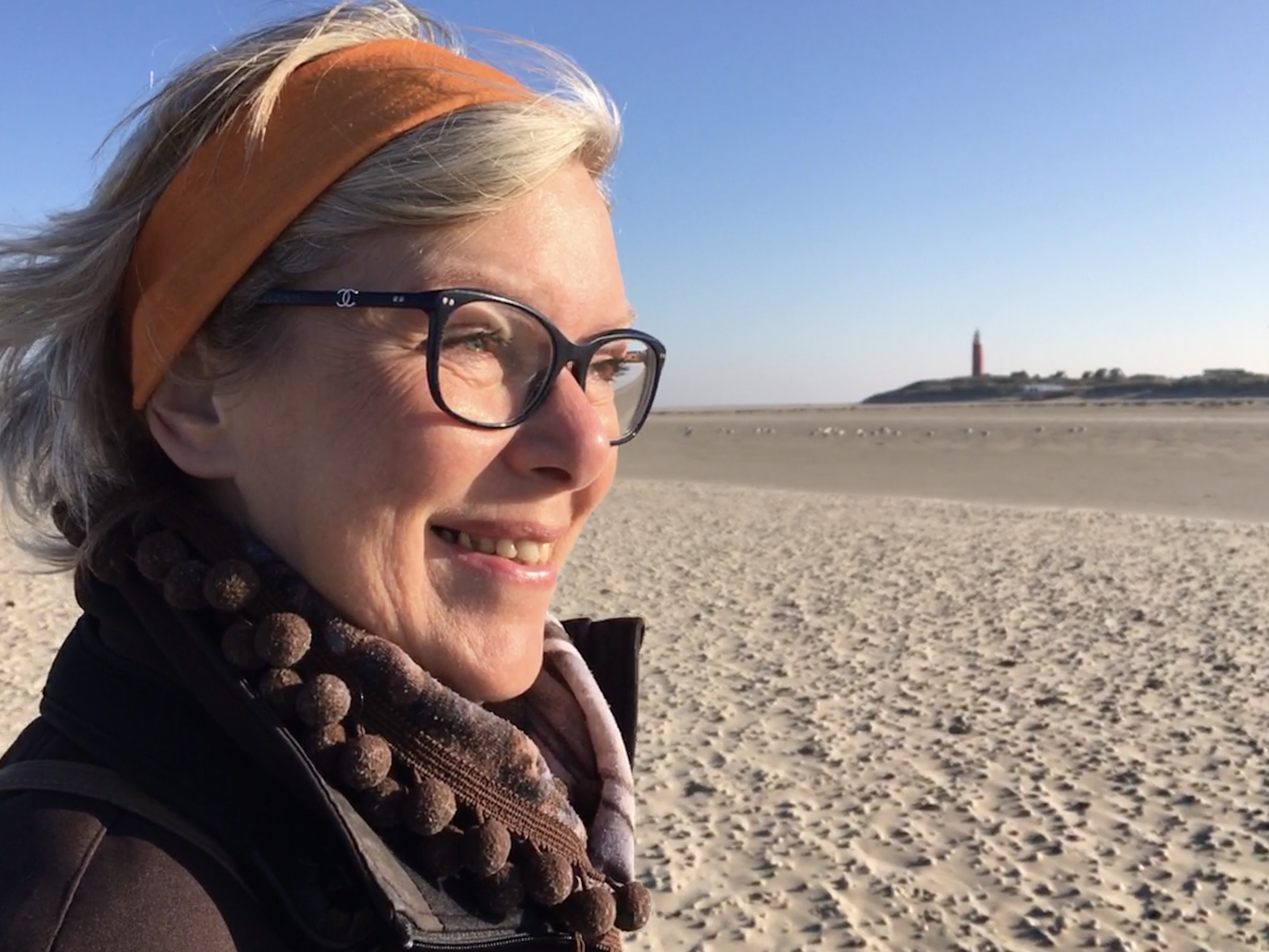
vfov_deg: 44.2
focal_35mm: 32
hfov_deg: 56.8
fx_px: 1173
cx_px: 634
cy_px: 457
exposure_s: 1/1374
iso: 25
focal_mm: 4.15
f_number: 2.2
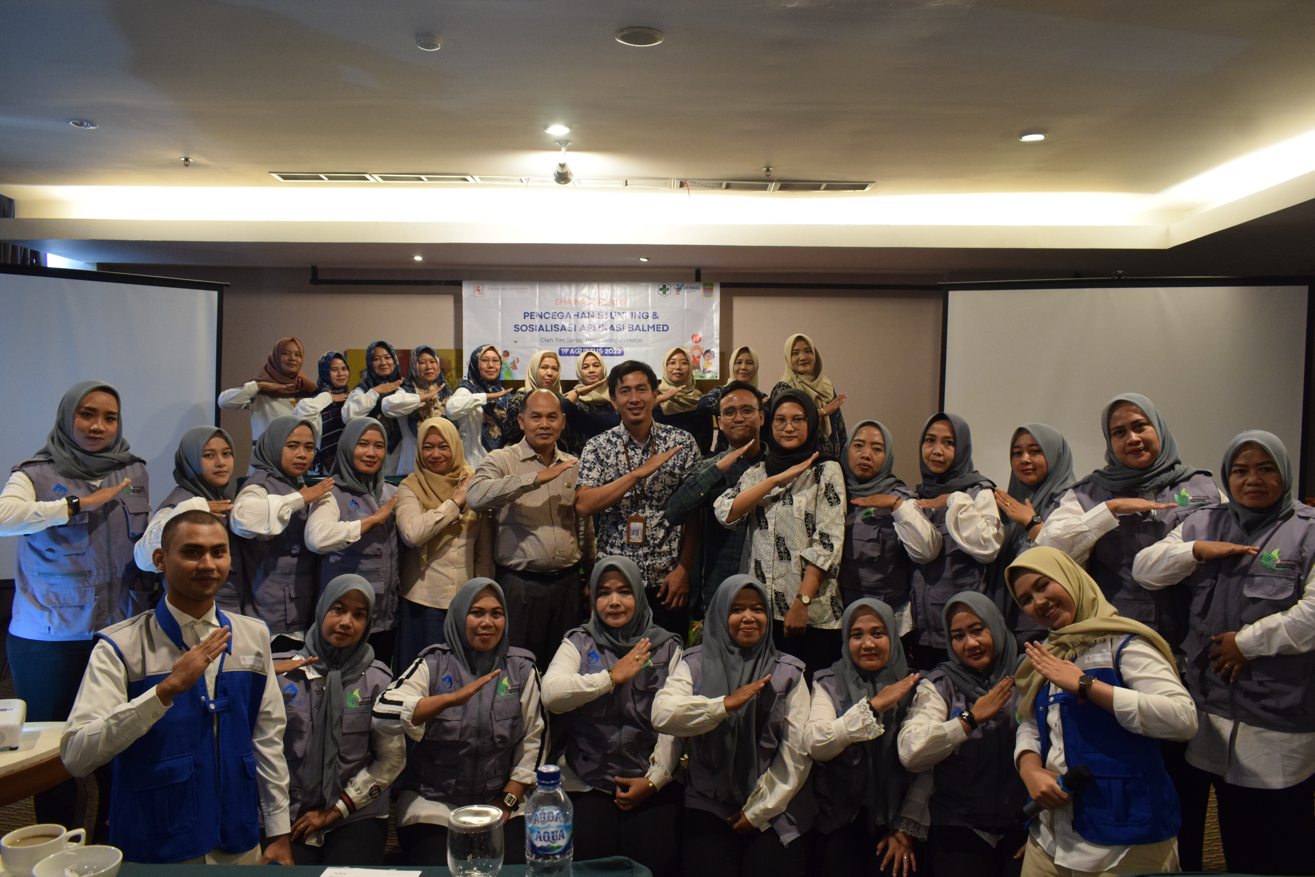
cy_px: 438
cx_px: 658
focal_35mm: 27
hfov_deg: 67.4
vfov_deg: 47.9
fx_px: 986
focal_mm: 18
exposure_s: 1/20
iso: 1600
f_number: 7.1
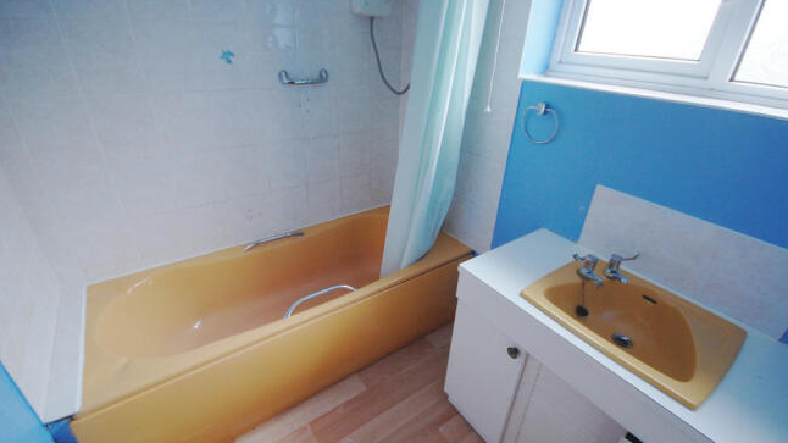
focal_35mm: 18
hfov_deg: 94.2
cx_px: 399
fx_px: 366
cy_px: 221
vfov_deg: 62.3
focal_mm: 11
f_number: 4.2
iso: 200
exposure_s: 1/6
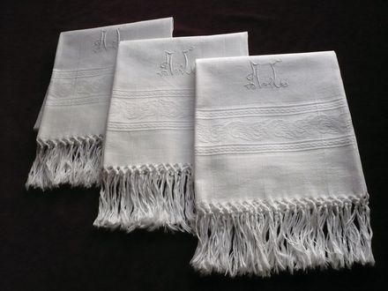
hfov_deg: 52.6
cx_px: 194
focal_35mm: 35
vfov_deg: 40.7
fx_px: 392
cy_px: 146
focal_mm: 5.8
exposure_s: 1/640
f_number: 2.8
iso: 400
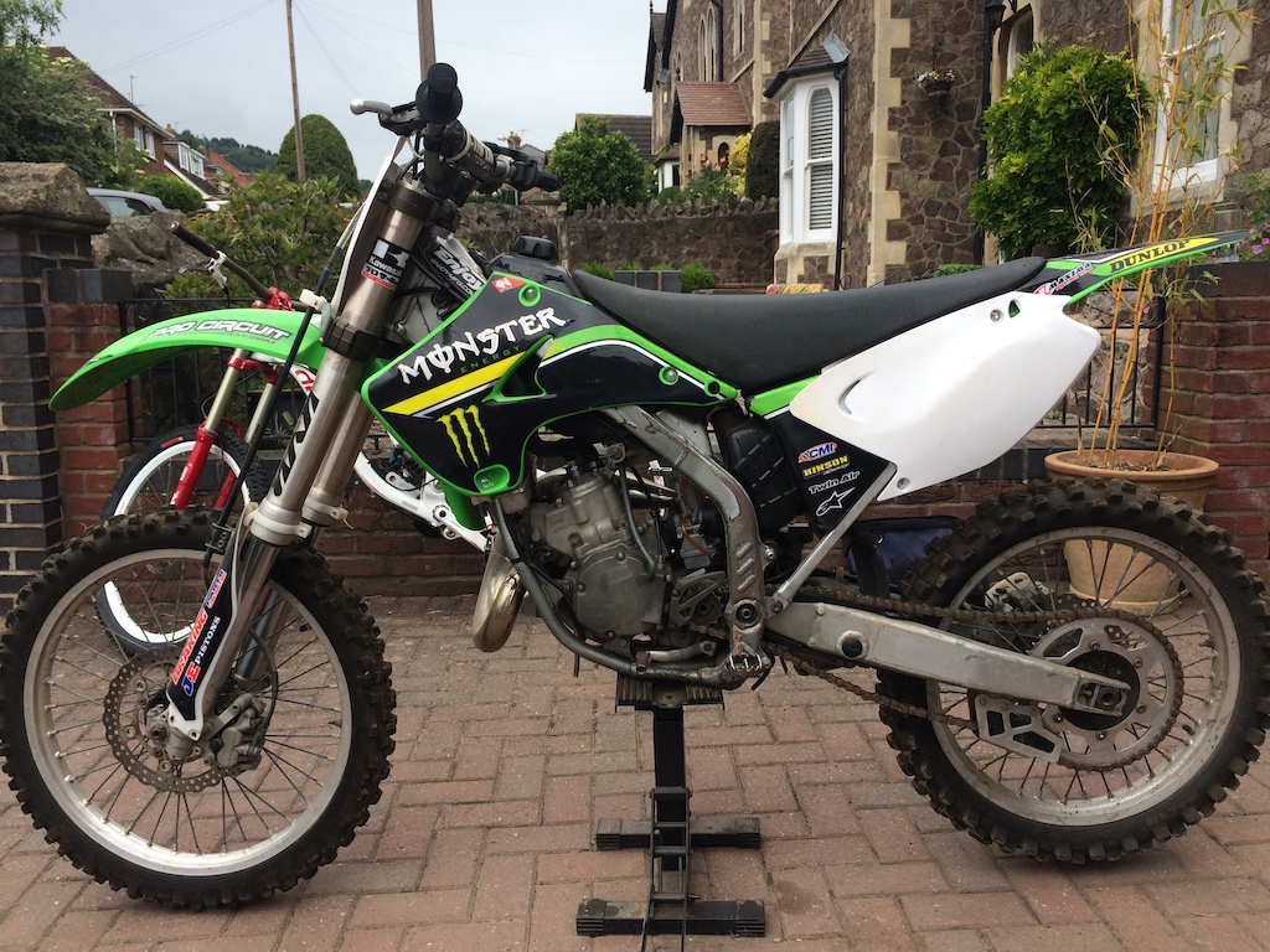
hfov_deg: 61.7
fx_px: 1064
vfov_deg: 48.2
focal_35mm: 29
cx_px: 635
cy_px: 476
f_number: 2.2
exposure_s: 1/1325
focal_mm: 4.15
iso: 32
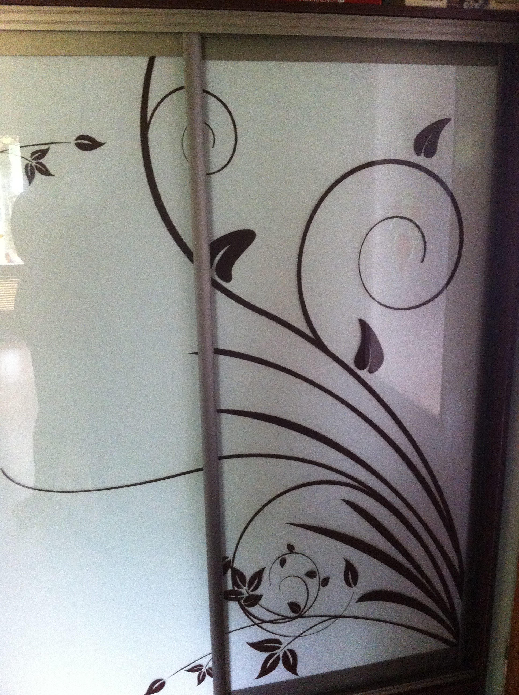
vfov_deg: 52.7
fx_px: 702
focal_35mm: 35
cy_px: 348
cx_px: 260
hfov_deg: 40.6
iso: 400
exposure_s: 1/15
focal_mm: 3.85
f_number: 2.8
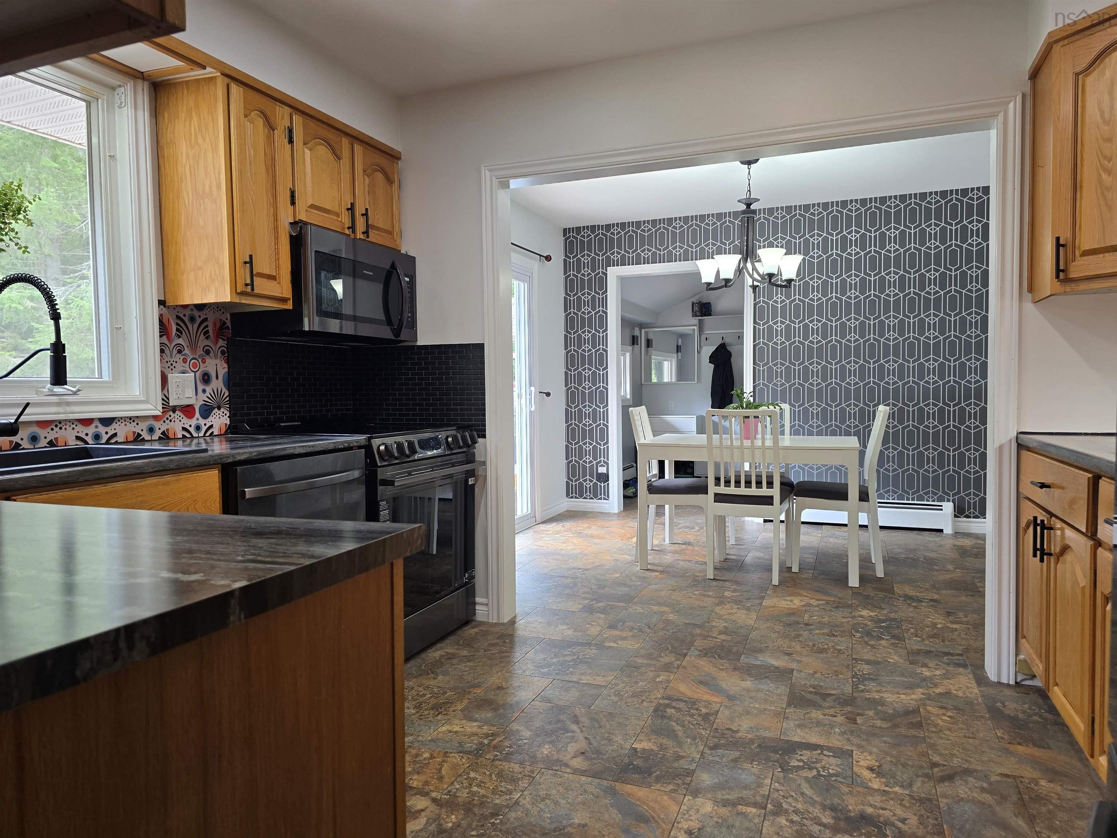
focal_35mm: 23
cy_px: 419
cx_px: 558
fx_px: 742
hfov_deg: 73.9
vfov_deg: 58.9
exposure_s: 1/120
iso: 100
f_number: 1.7
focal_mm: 6.3
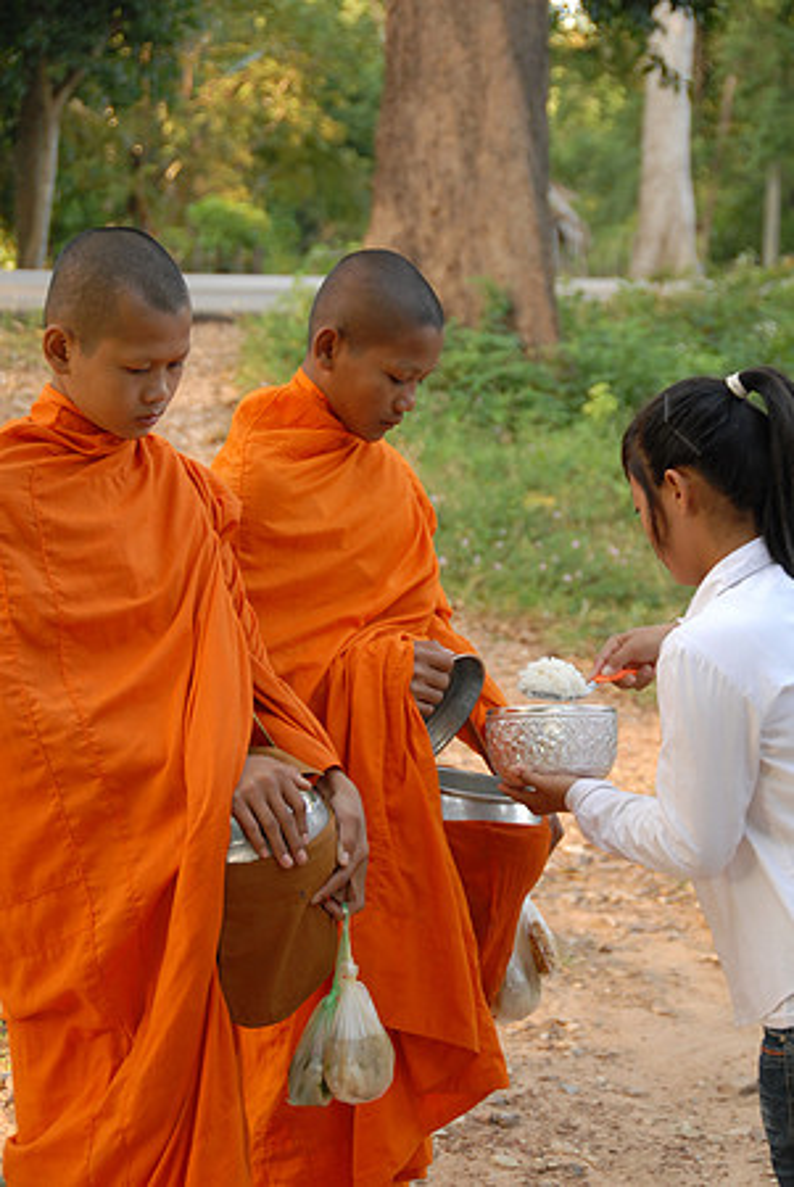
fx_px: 3465
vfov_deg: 19.4
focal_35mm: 105
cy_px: 594
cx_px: 397
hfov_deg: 13.1
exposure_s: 1/90
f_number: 5
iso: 400
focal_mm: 70
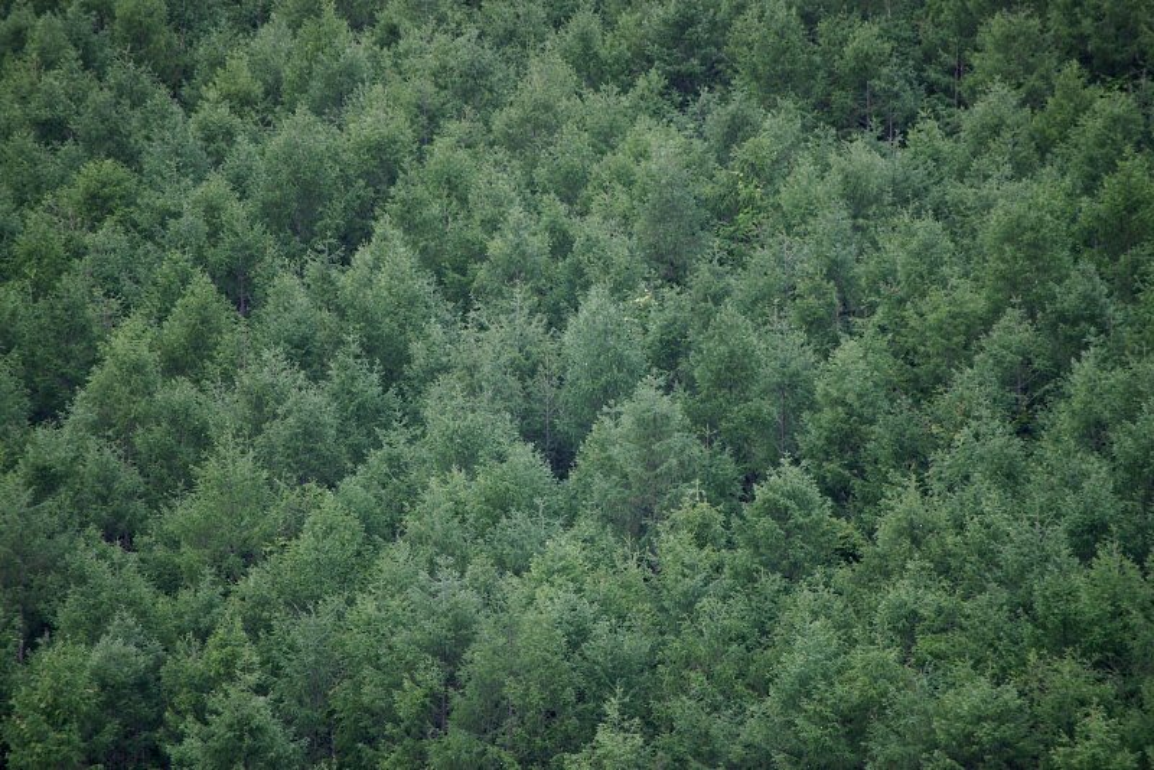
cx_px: 577
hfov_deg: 6.9
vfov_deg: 4.6
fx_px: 9620
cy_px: 385
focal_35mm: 300
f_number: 5.6
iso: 200
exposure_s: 1/200
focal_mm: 200
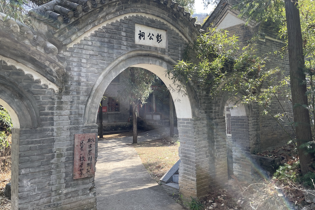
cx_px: 152
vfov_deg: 46.3
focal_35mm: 28
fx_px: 245
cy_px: 93
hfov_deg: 65.5
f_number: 1.6
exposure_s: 1/310
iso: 32
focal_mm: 4.2
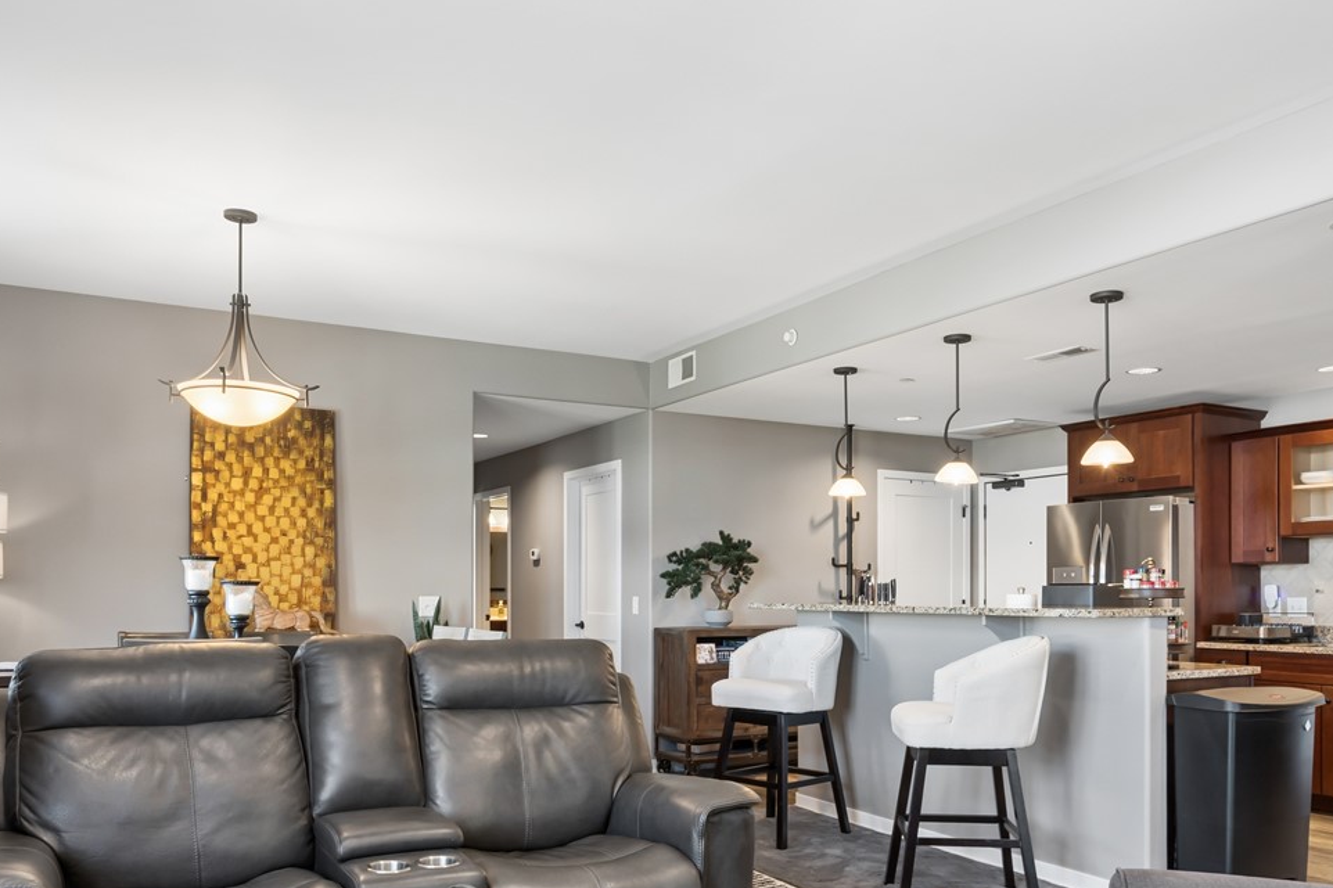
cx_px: 678
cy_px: 601
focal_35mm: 30
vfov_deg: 42.9
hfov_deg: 61.9
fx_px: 1111
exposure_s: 1/6
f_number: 9
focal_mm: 17
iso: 400
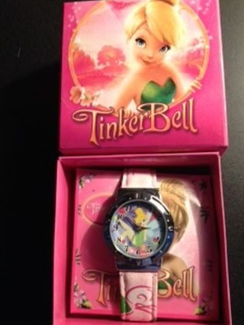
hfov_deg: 39.6
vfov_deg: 51.4
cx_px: 124
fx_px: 339
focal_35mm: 36
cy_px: 165
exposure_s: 1/20
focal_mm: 4.28
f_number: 2.4
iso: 400
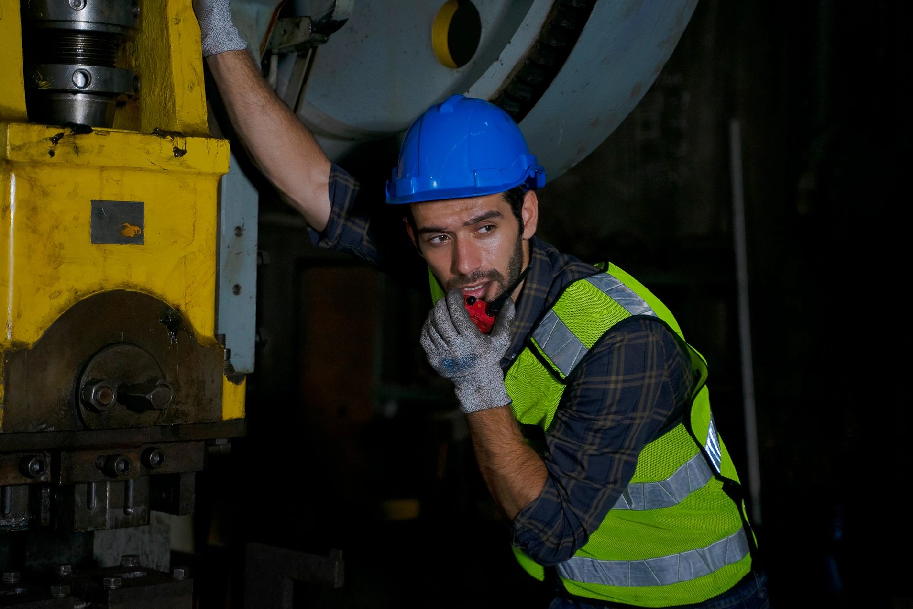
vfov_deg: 19.5
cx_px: 409
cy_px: 277
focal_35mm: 70
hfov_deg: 28.8
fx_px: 1775
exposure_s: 1/320
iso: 400
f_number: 2.8
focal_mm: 63
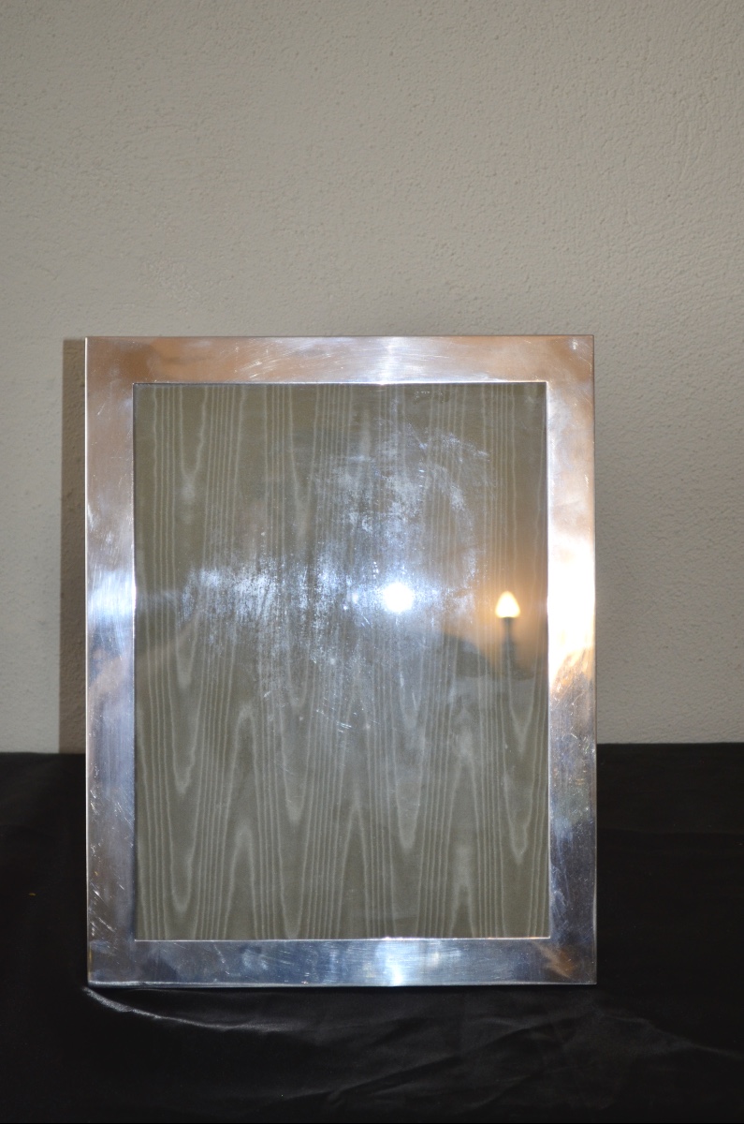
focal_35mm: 82
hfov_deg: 16.5
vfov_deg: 24.7
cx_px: 372
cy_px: 562
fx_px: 2568
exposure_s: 1/60
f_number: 5.6
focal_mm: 55
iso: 720
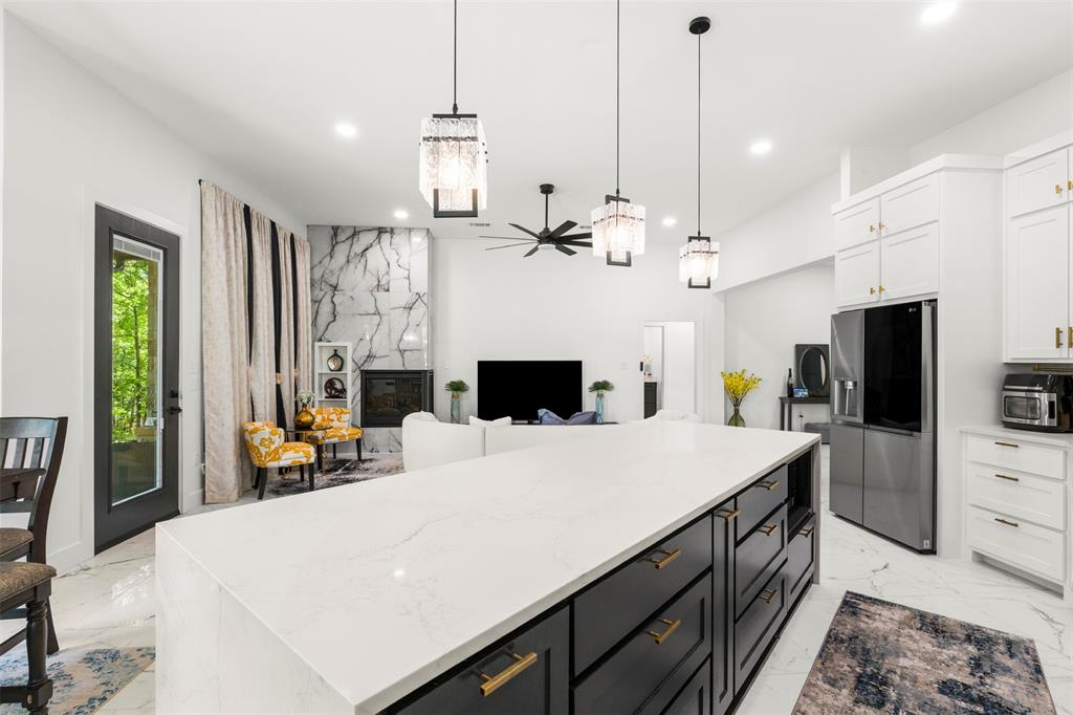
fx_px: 477
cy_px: 358
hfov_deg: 96.8
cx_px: 536
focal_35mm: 16
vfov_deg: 73.7
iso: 400
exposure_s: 1/20
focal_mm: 16
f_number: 10
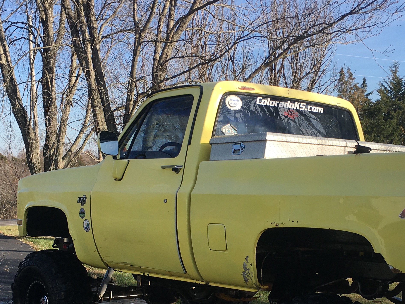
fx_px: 725
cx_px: 233
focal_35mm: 62
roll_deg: +0.2
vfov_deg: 23.2
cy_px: 254
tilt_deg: -5.9
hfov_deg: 31.2
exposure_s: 1/1068
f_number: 2.2
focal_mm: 4.15
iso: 25
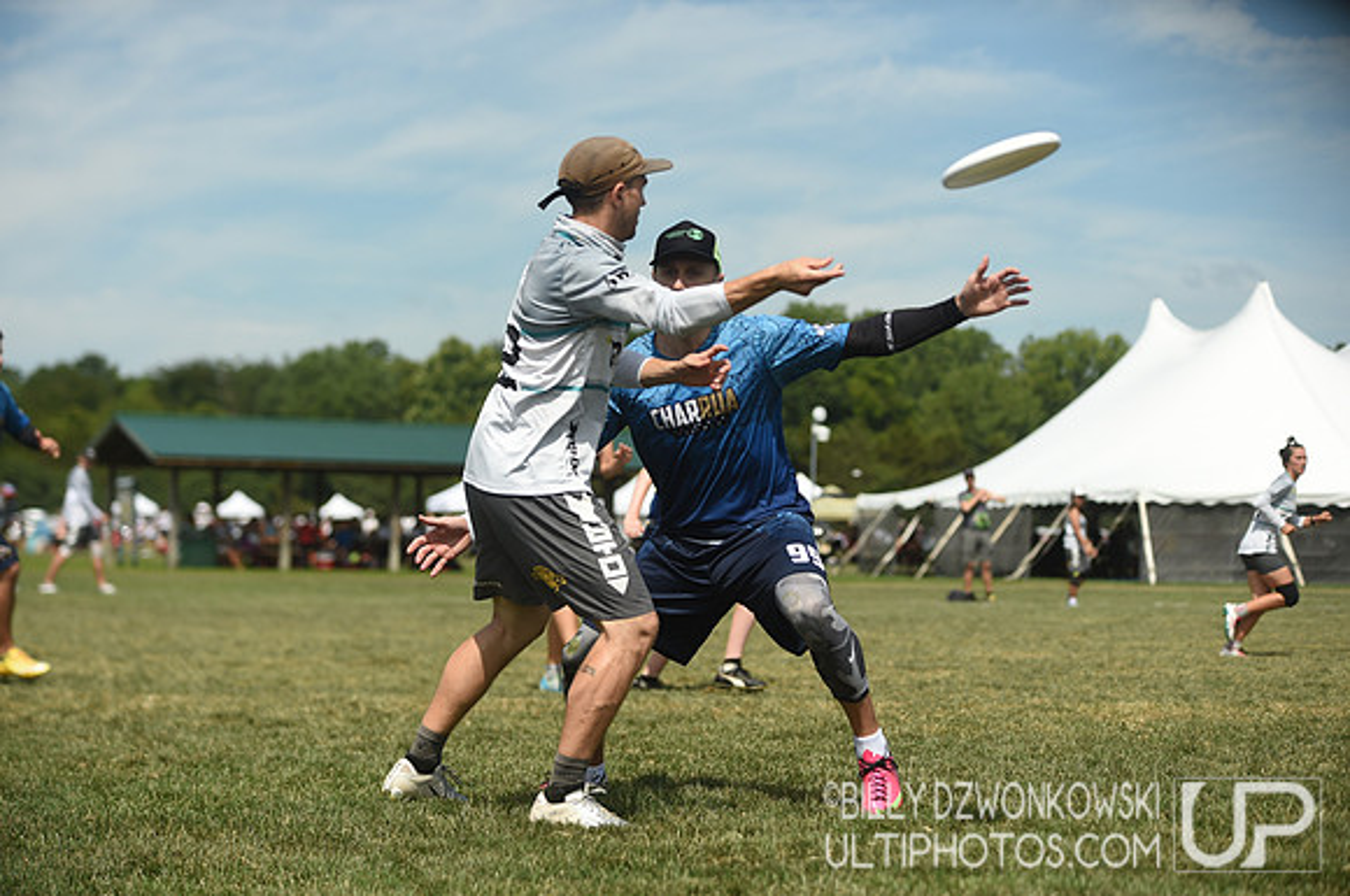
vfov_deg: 13.6
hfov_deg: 20.4
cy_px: 448
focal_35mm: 100
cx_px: 675
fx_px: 3745
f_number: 3.5
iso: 100
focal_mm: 100
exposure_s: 1/2000
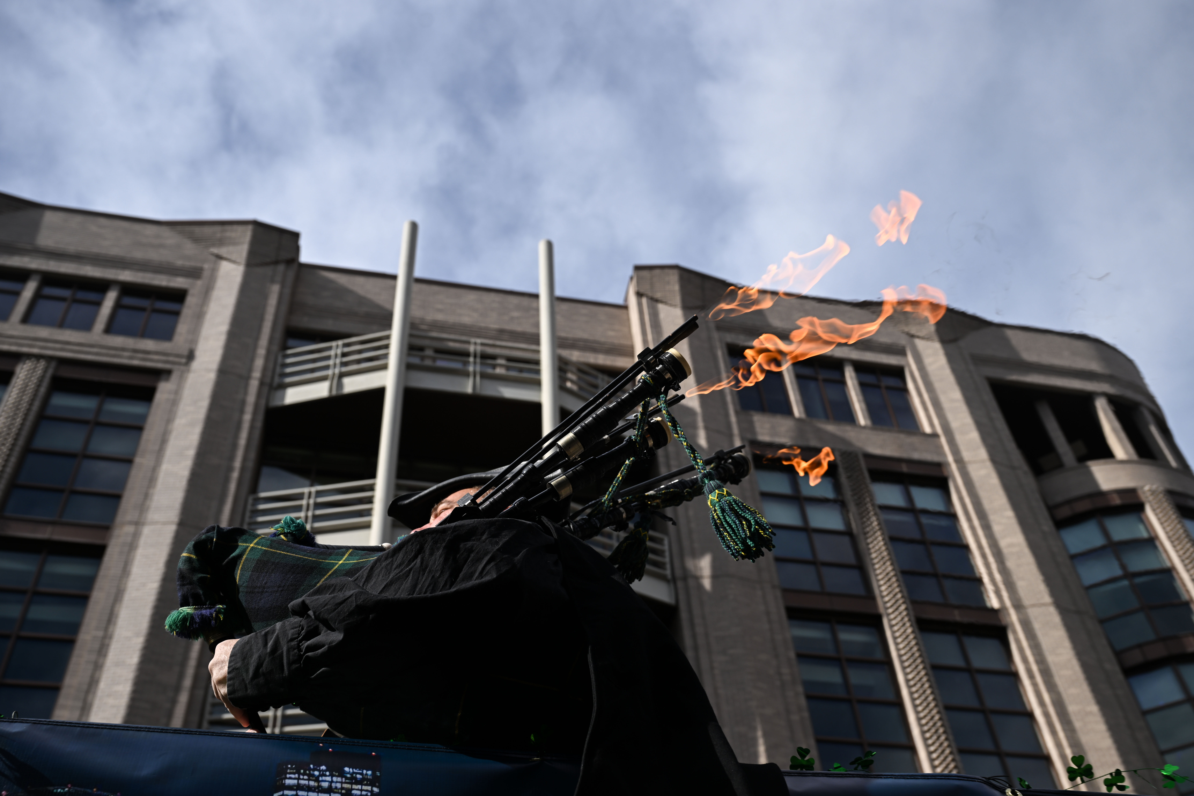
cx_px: 597
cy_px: 398
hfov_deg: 54.4
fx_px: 1161
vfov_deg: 37.9
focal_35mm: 35
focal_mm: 35
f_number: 5.6
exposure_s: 1/500
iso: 64
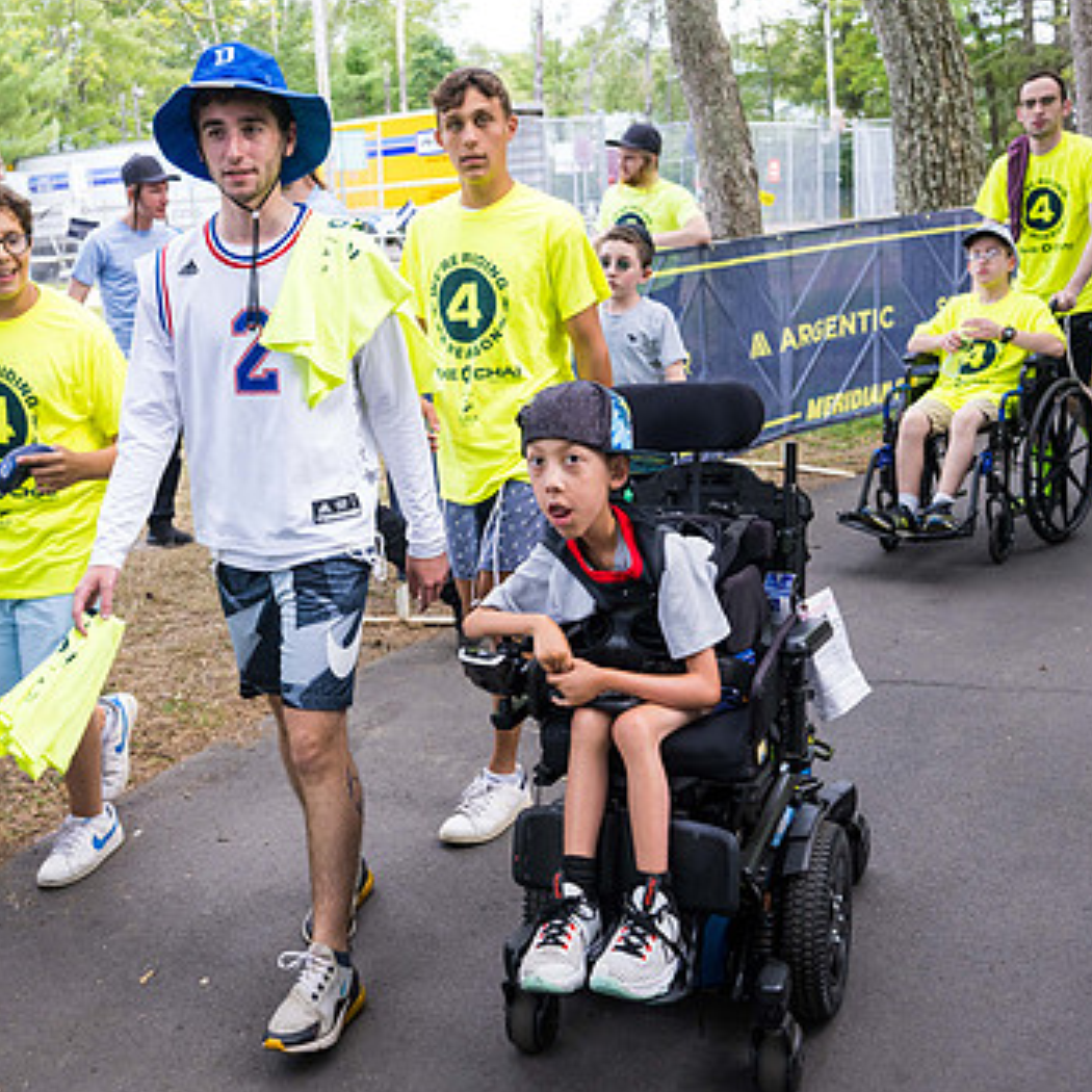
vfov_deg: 43.8
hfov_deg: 43.7
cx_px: 443
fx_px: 1356
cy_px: 582
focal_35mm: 38
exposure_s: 1/500
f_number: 4
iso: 560
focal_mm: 27
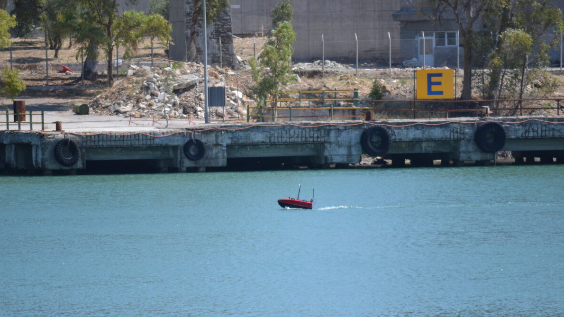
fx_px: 5054
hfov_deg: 6.4
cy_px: 160
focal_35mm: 338
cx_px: 271
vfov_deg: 3.6
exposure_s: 1/1000
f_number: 5.6
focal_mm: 200
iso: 400
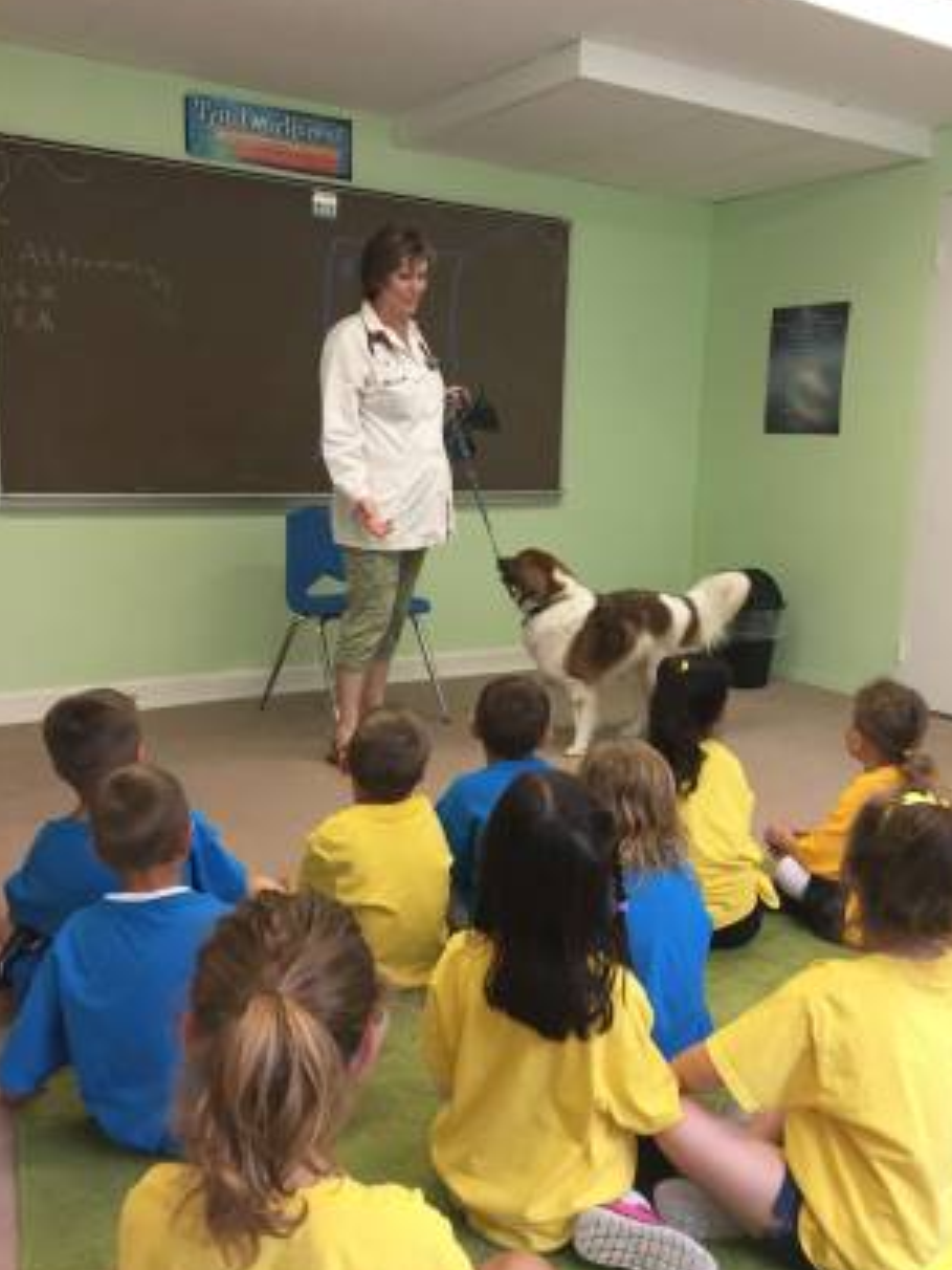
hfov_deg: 45.4
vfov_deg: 58.4
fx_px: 1137
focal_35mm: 31
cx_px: 493
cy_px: 635
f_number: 2.2
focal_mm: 4.15
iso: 64
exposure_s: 1/30
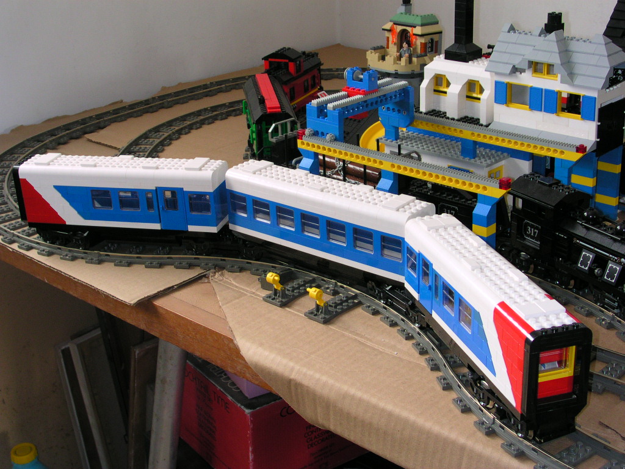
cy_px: 234
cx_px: 312
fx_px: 975
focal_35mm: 54
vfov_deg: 27.0
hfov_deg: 35.5
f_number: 3.2
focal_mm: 8.2
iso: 100
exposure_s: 1/30
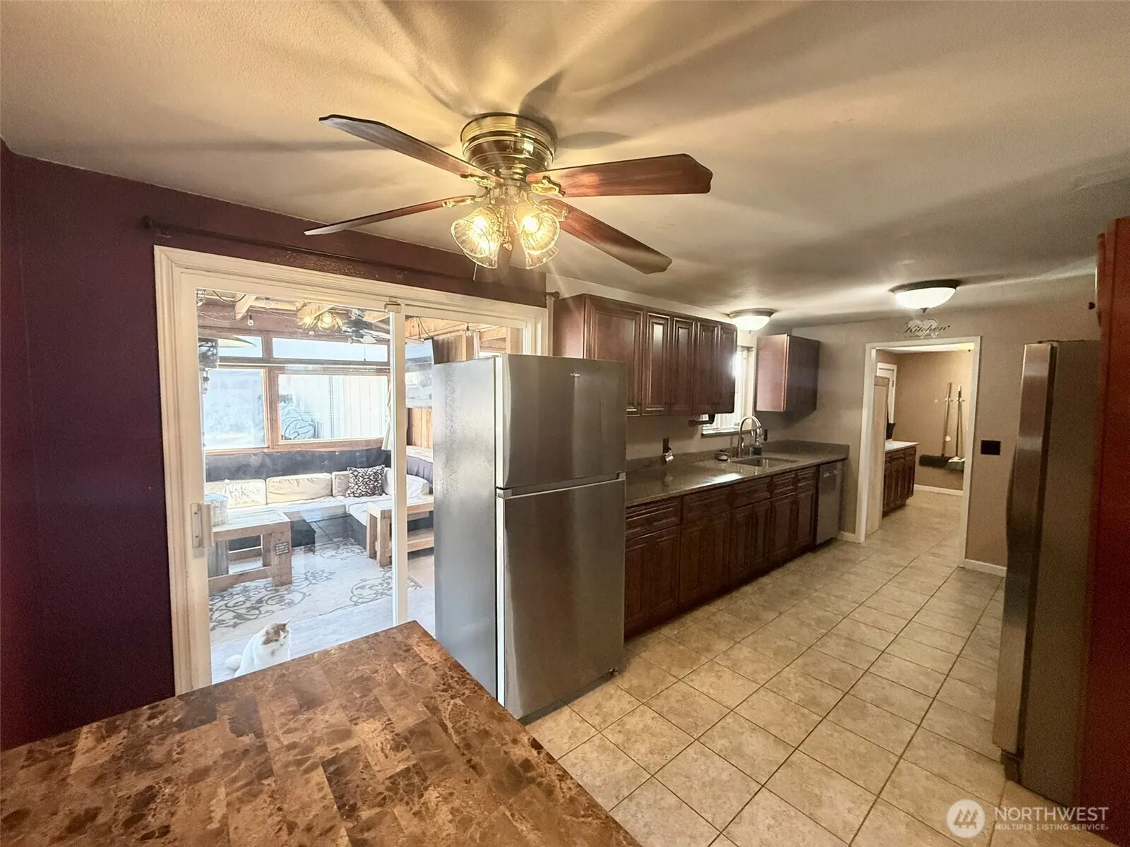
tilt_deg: -3.6
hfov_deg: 102.1
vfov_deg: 85.7
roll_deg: -1.0
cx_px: 565
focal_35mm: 14
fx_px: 457
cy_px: 424
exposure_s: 1/120
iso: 320
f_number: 2.2
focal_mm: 2.22
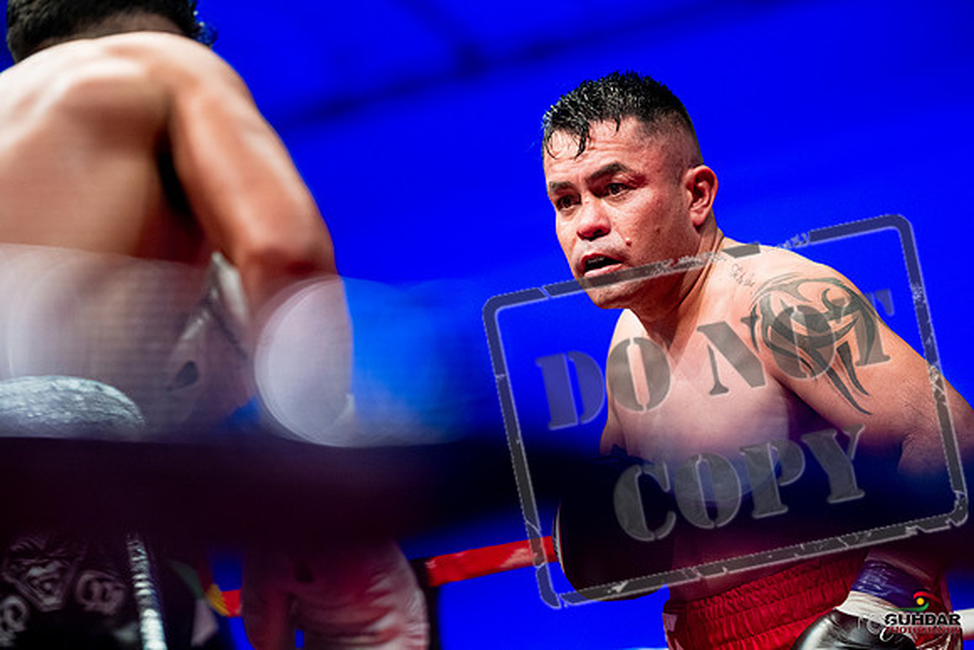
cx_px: 487
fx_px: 4059
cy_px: 325
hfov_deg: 13.7
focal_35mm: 150
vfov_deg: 9.2
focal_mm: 150
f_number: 2.8
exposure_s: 1/1000
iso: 4000
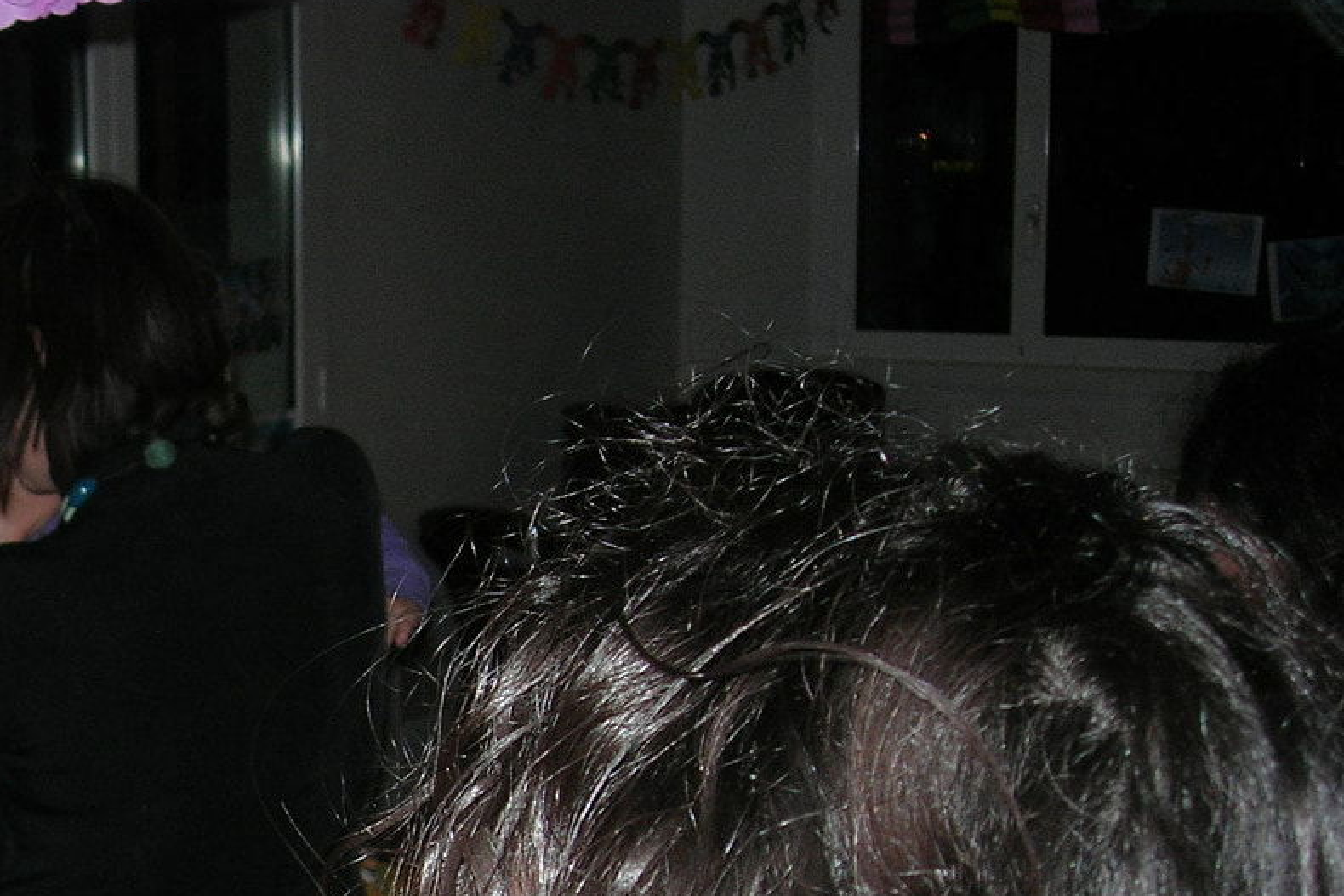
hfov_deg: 24.2
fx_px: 2987
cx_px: -14
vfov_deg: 16.6
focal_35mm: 80
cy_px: 971
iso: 64
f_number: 2.8
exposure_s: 1/60.1
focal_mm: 7.8
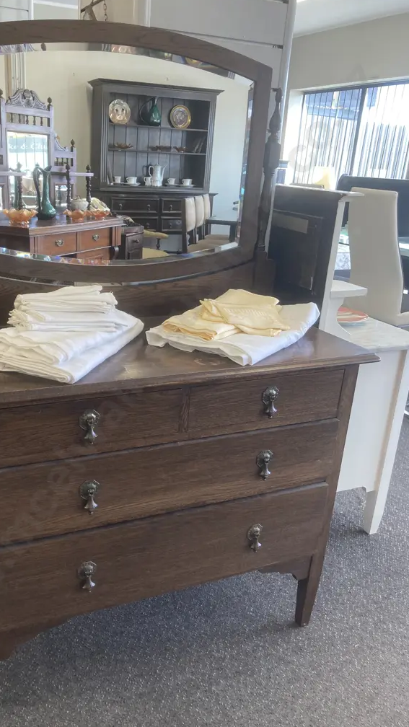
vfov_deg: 62.6
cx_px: 147
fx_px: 598
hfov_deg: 37.5
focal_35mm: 31
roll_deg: -4.2
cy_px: 364
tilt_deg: -19.2
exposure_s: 1/100
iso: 50
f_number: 1.8
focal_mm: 3.99
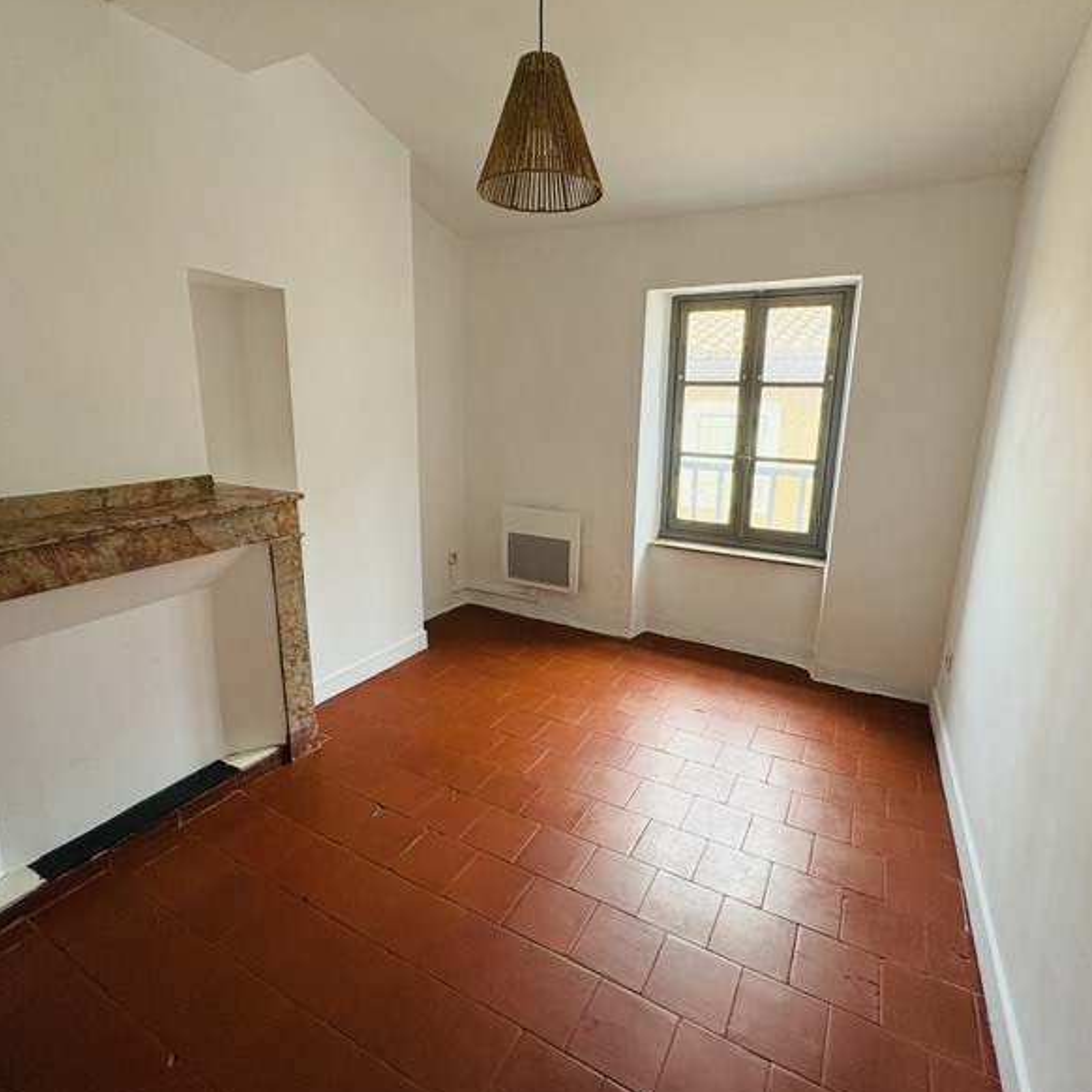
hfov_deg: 83.9
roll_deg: -0.7
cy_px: 540
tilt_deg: -13.2
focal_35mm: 17
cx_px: 565
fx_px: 607
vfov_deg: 84.0
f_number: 2.2
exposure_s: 1/99
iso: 125
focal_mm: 2.22
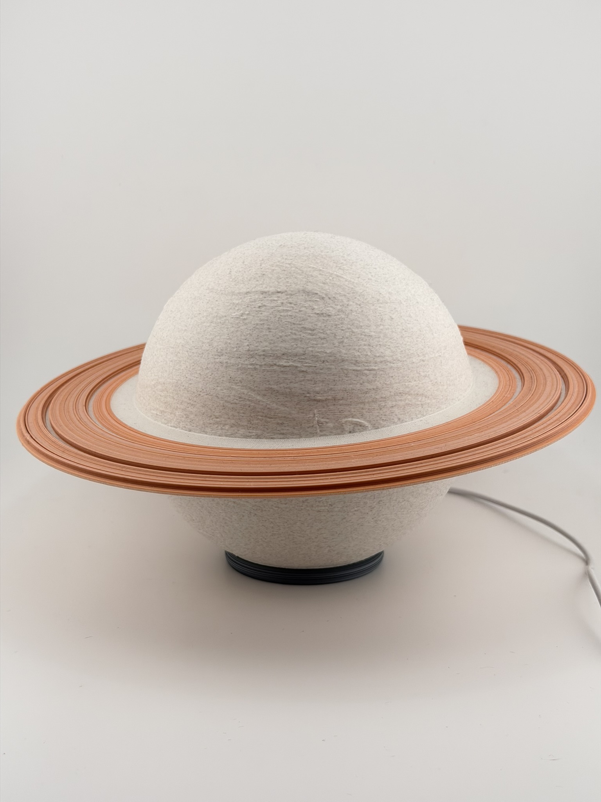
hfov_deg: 30.3
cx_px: 300
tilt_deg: -9.2
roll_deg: -0.5
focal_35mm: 48
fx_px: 1111
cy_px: 401
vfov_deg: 39.7
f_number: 1.78
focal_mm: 6.76
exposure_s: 1/1715
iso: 64
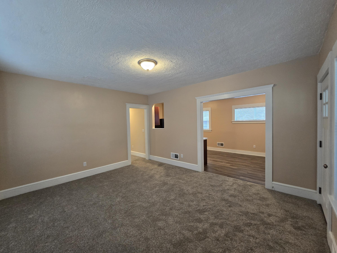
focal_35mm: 13
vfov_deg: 89.9
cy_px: 126
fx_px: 127
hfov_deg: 106.2
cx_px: 168
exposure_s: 1/60
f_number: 2.2
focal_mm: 2.2
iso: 250
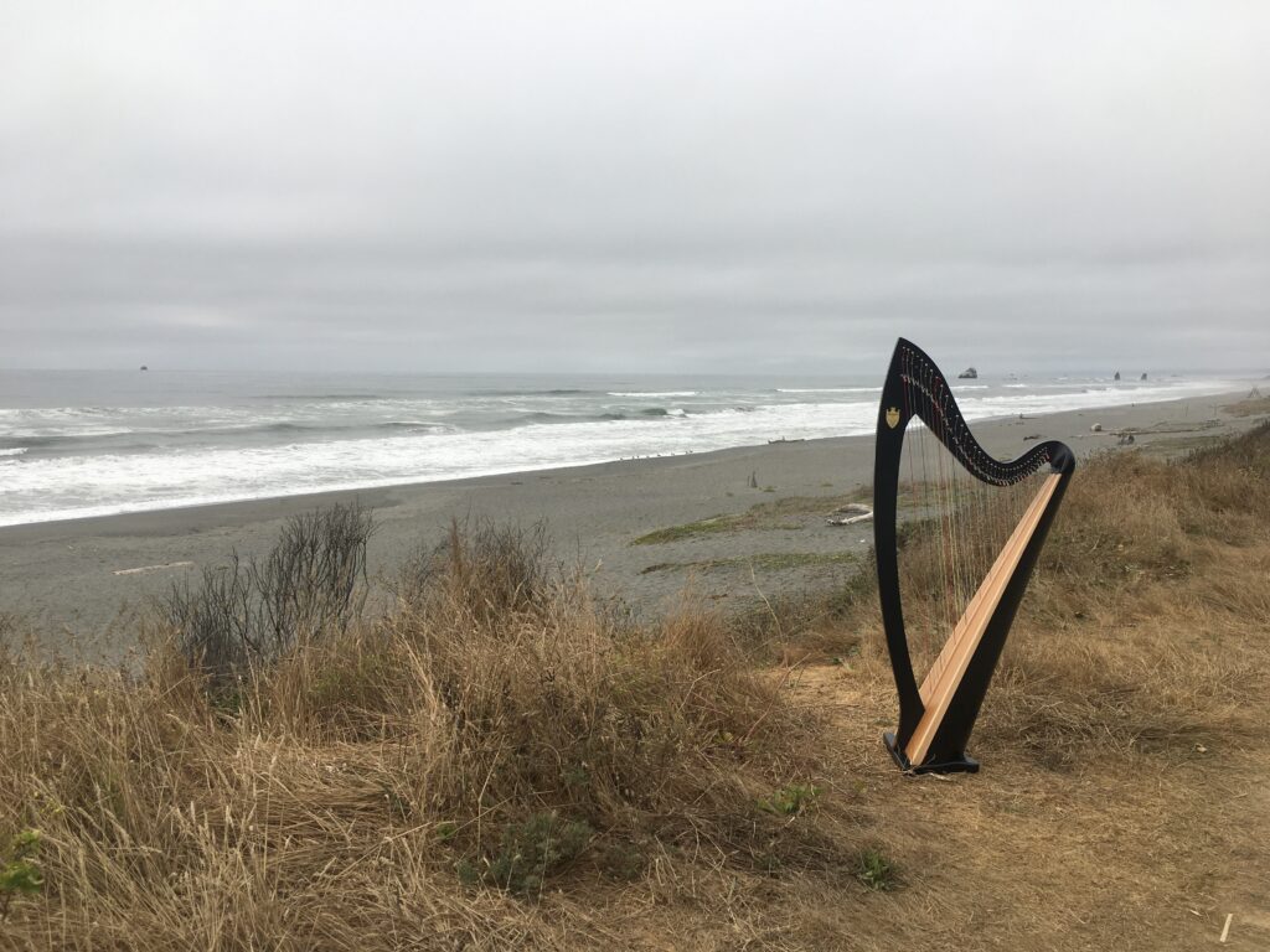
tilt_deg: -5.3
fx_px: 1064
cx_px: 635
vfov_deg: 48.2
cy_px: 476
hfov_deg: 61.7
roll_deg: +0.0
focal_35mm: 29
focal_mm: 4.15
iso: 25
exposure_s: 1/1304
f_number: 2.2
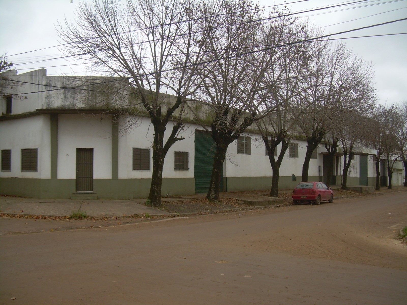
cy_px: 152
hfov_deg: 49.0
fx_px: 447
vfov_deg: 37.7
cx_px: 204
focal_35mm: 38
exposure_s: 1/250
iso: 50
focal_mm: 6.3
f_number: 2.8
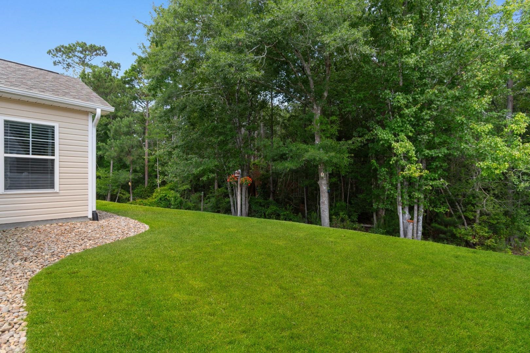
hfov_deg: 96.7
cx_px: 265
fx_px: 236
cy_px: 176
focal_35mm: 16
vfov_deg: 73.7
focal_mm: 11
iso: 100
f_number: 5
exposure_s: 1/100
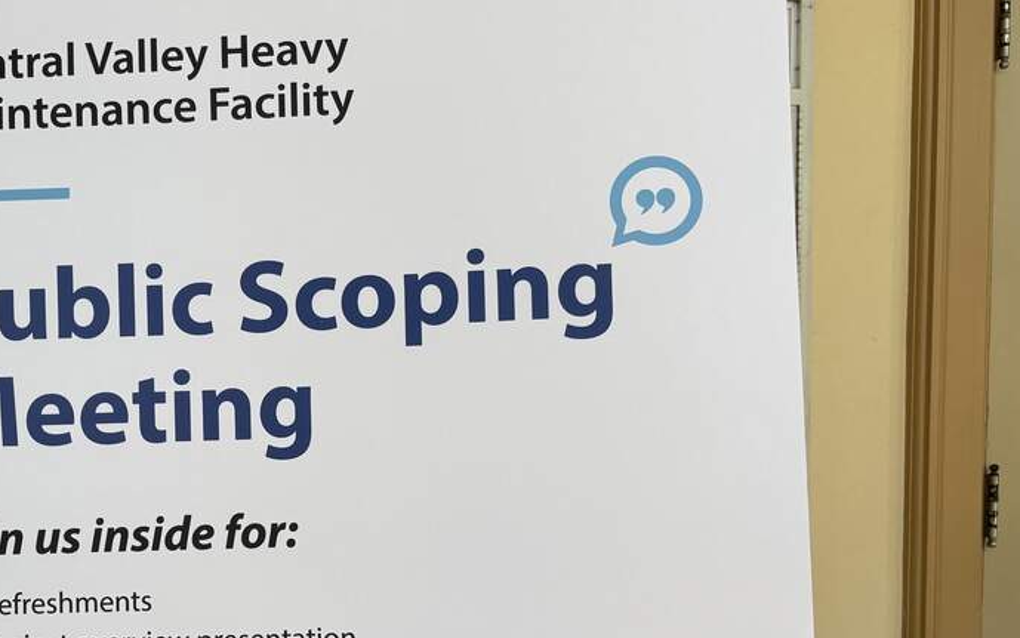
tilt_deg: -6.0
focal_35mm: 48
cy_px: 512
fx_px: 1335
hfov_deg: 40.5
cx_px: 238
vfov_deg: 26.4
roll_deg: +0.7
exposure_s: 1/129
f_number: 1.6
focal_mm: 5.96
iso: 32
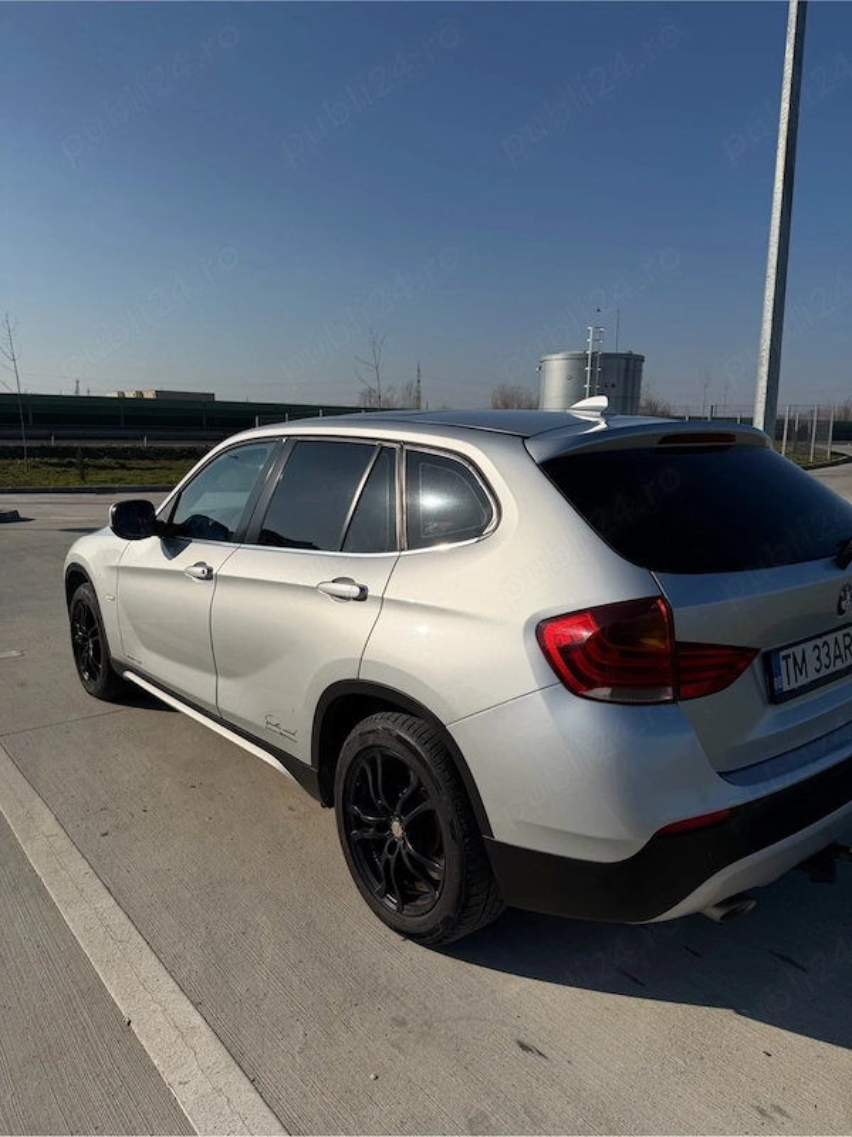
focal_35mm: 24
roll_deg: -3.7
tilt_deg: -11.2
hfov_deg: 56.8
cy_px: 568
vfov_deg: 71.6
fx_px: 788
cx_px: 426
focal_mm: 6.76
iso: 80
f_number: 1.78
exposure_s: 1/11905
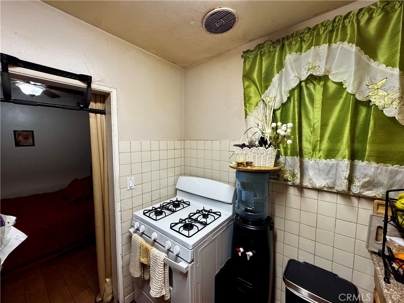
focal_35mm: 14
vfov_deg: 85.7
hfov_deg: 102.1
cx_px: 202
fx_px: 163
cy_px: 152
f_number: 2.2
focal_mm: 2.22
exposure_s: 1/120
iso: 250
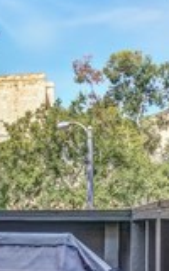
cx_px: -106
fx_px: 450
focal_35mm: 61
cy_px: 186
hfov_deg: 18.2
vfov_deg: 33.1
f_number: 8
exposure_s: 1/15
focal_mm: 15
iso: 100
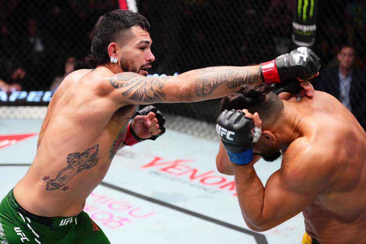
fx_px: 712
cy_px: 122
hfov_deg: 28.8
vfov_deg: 19.5
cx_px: 183
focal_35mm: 70
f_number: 2.8
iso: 5000
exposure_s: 1/1250
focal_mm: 70
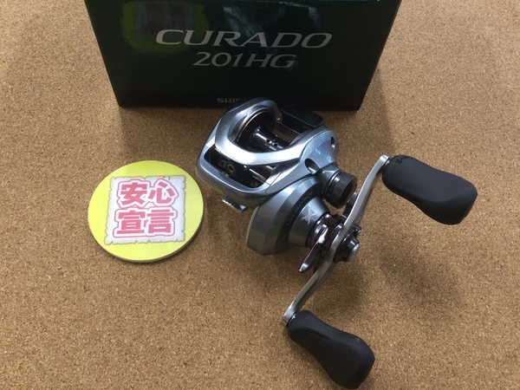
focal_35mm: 31
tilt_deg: -62.5
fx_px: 466
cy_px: 195
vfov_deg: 45.4
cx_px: 260
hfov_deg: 58.4
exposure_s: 1/30
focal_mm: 3.3
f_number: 2.4
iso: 80
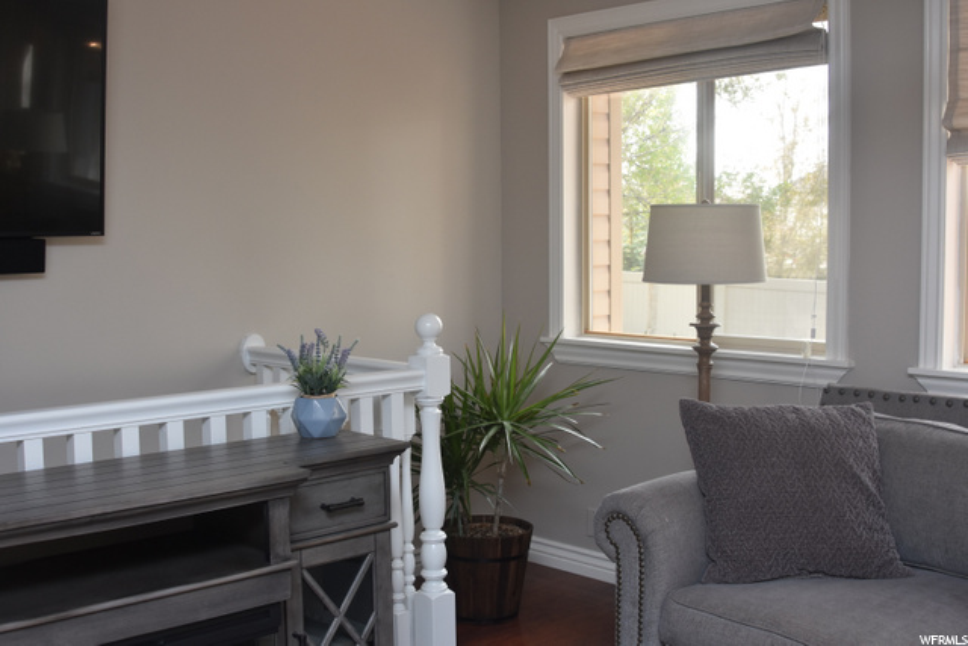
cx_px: 484
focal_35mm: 42
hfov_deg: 46.4
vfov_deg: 31.9
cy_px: 323
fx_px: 1130
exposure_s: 1/125
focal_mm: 28
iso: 400
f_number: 5.6
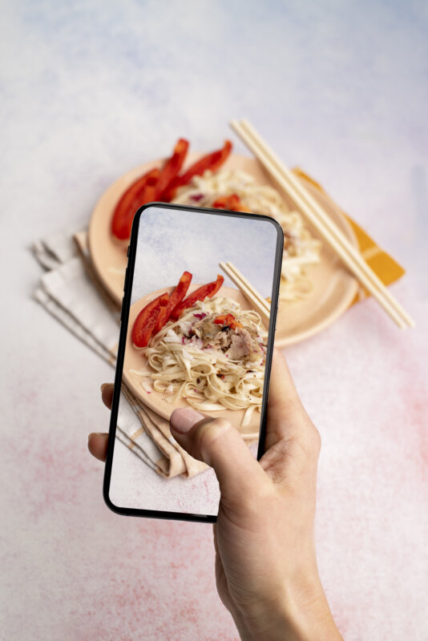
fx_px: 891
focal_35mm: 50
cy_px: 320
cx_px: 214
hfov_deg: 27.0
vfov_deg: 39.6
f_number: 3.5
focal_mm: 50
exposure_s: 1/100
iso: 100
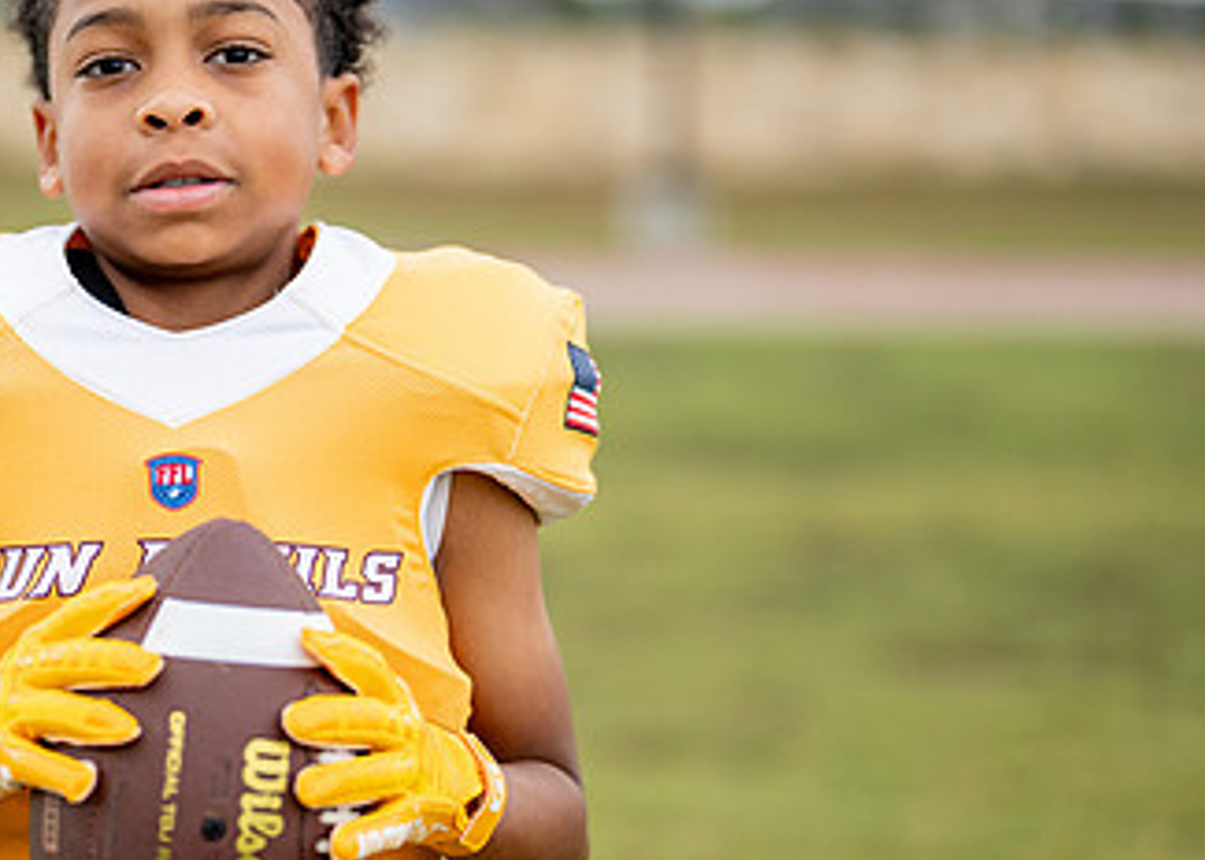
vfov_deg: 14.1
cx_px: 217
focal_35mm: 102
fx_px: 3490
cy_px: 417
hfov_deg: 19.4
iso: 320
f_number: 1.2
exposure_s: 1/1250
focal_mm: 50
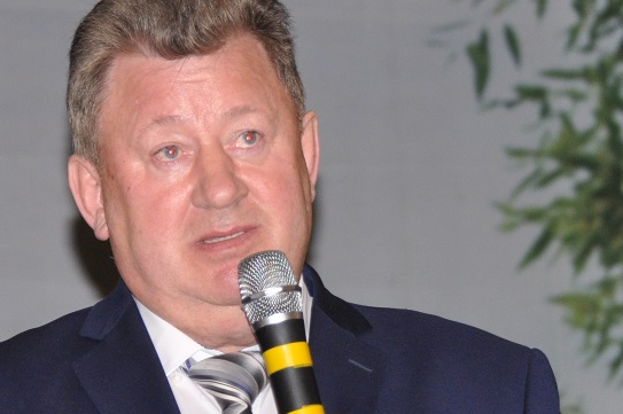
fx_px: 5533
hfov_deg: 6.4
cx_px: 253
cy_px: 374
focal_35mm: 320
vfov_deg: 4.3
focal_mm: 90
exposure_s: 1/60
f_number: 5.3
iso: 800
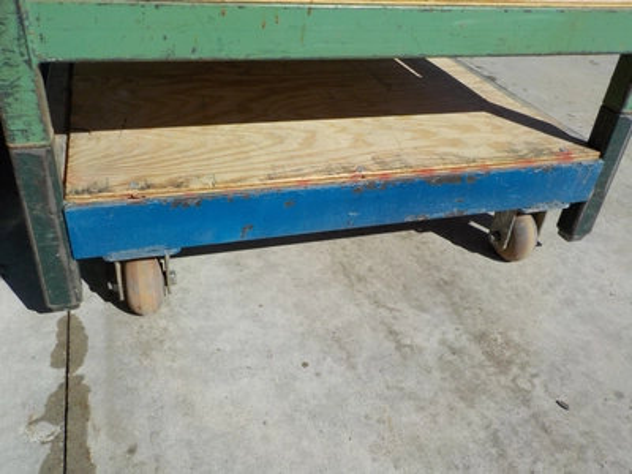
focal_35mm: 30
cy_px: 237
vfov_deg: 46.8
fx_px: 548
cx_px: 316
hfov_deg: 60.0
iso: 125
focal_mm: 4.1
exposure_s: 1/2000
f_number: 3.3
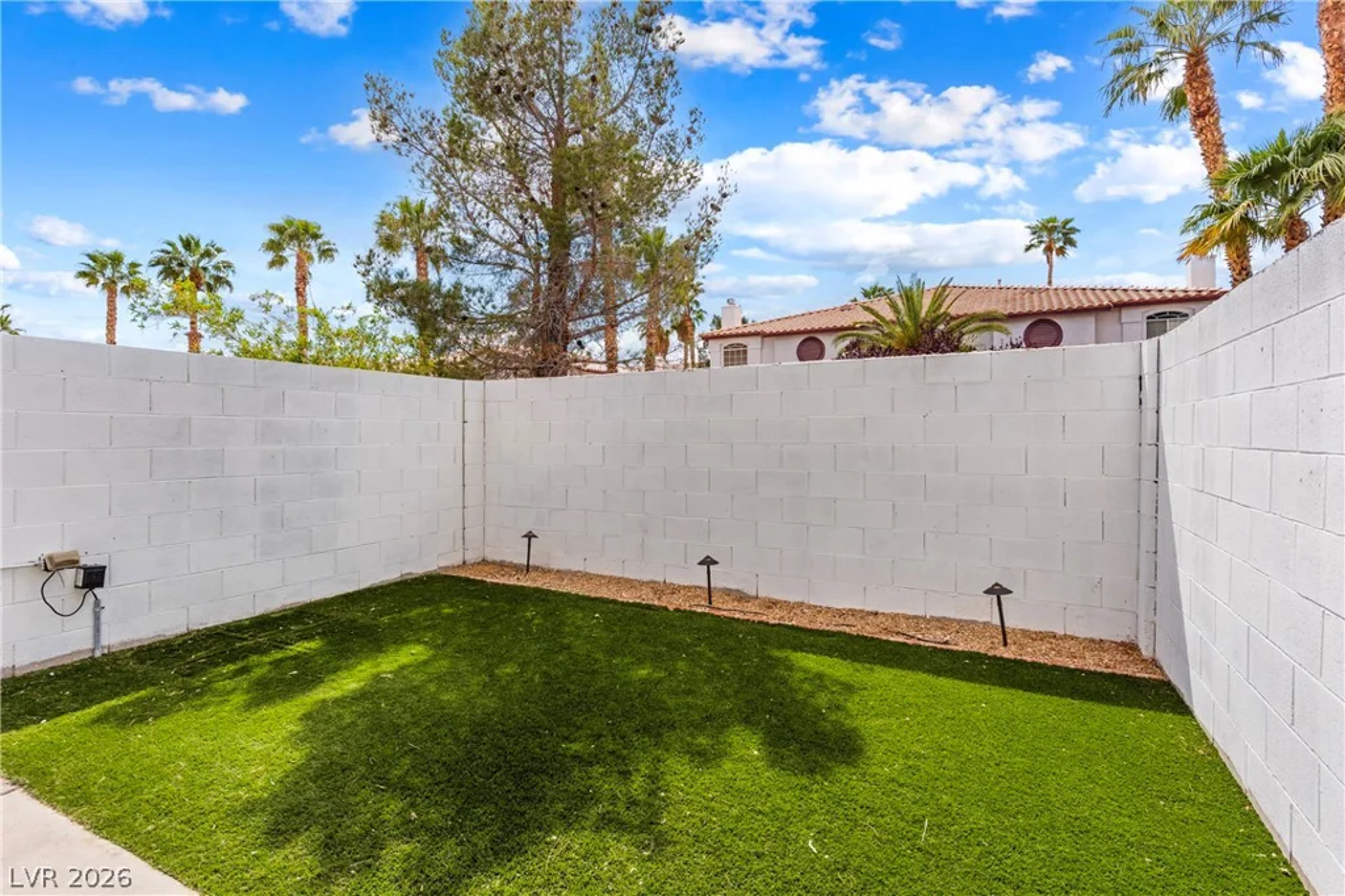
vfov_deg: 70.4
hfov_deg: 93.3
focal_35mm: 17
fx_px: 635
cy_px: 448
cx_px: 672
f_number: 8
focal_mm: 17
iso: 500
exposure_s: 1/8000
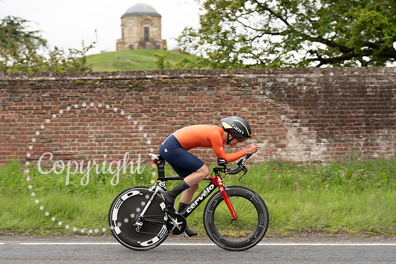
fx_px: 966
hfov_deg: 23.2
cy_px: 132
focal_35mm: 88
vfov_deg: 15.6
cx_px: 198
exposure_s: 1/1000
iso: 320
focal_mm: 84
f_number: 3.5
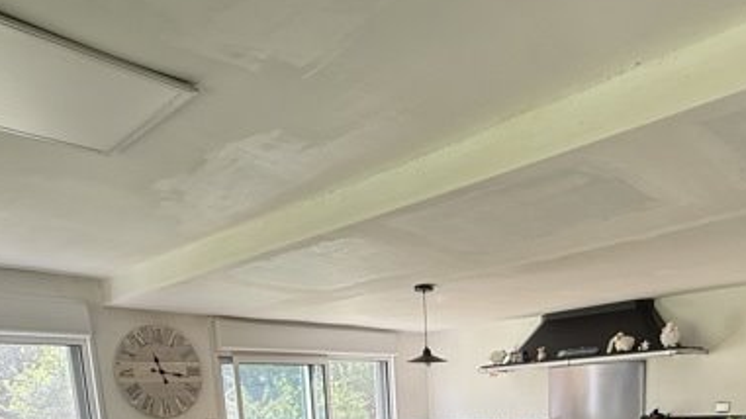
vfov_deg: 30.1
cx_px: 427
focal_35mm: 32
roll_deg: +3.0
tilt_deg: -10.3
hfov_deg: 60.8
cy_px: 527
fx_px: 633
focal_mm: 2.22
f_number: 2.2
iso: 80
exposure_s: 1/99
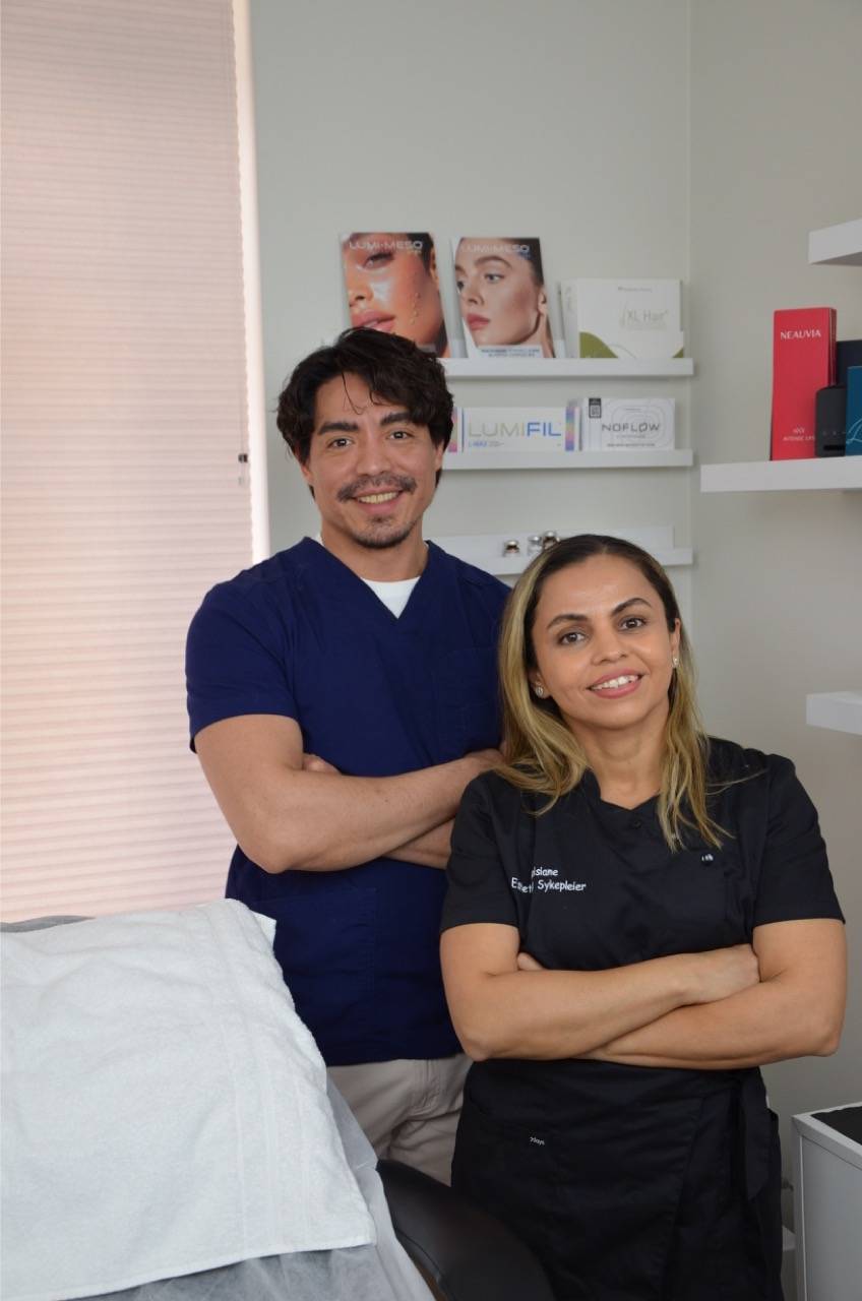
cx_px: 431
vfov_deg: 41.2
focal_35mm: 48
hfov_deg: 28.0
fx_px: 1731
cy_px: 650
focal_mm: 32
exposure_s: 1/100
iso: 400
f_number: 4.5
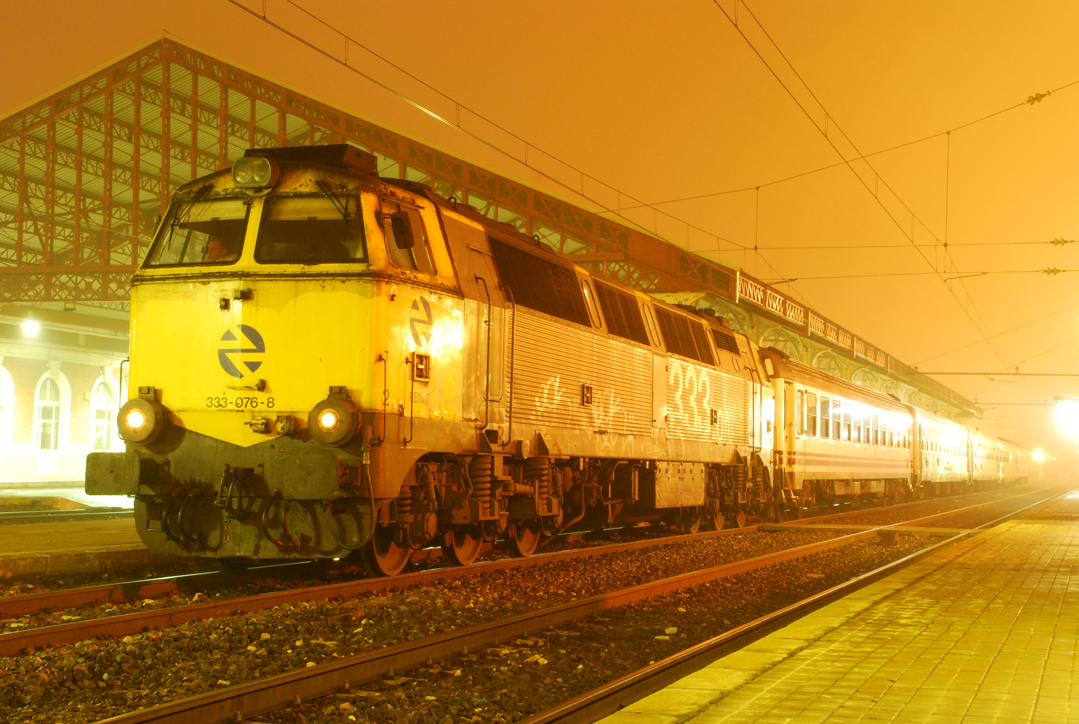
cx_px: 540
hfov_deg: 41.0
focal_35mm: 48
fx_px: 1442
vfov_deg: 28.2
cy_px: 362
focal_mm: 32
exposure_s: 13
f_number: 11
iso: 800
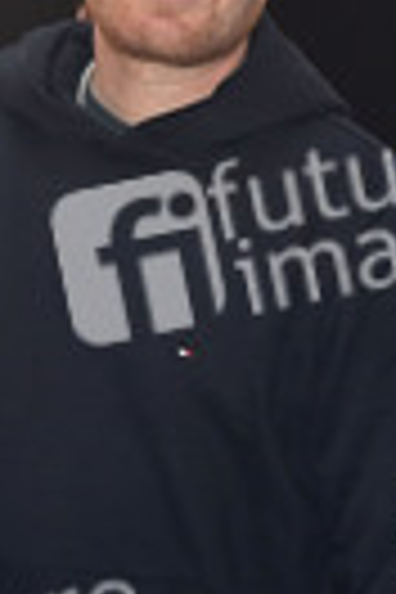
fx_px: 3102
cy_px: 464
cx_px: 414
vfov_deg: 10.9
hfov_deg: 7.3
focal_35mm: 188
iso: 1600
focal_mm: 62
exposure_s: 1/250
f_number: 5.6
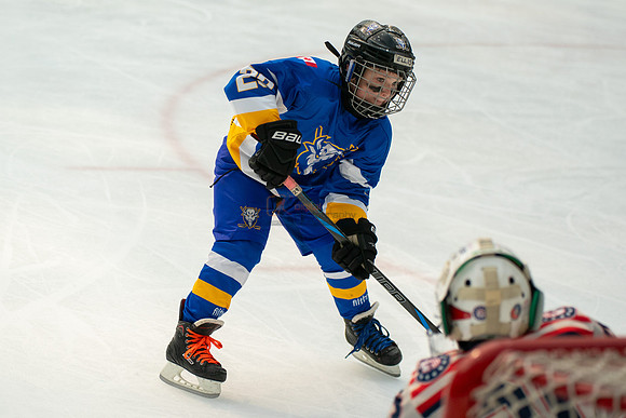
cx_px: 230
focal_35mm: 152
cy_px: 177
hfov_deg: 13.5
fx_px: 2640
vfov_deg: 9.0
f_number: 3.5
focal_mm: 120
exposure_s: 1/2000
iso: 1600
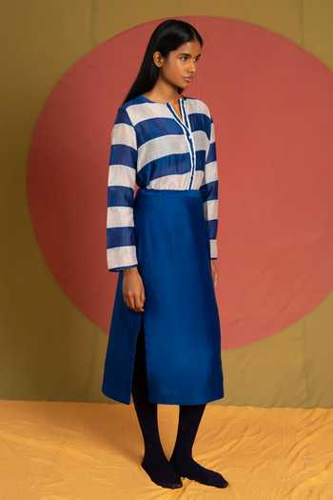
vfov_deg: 45.4
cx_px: 166
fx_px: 597
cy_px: 250
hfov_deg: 31.2
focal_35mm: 43
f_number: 2.8
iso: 1250
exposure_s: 1/250
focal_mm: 43
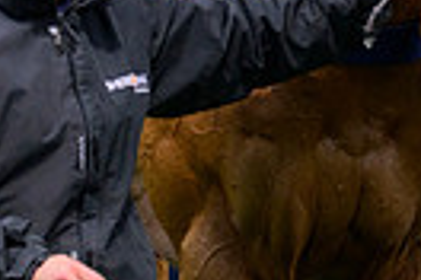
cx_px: 175
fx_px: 13354
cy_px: -320
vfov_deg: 1.2
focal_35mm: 1142
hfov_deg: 1.8
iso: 1000
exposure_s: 1/1600
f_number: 6.3
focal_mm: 260
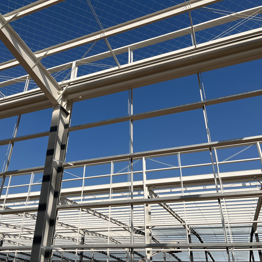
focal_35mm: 31
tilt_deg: +30.2
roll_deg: -2.5
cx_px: 110
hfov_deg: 52.3
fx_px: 265
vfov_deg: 52.5
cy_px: 131
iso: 50
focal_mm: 5.1
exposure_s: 1/6897
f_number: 1.6
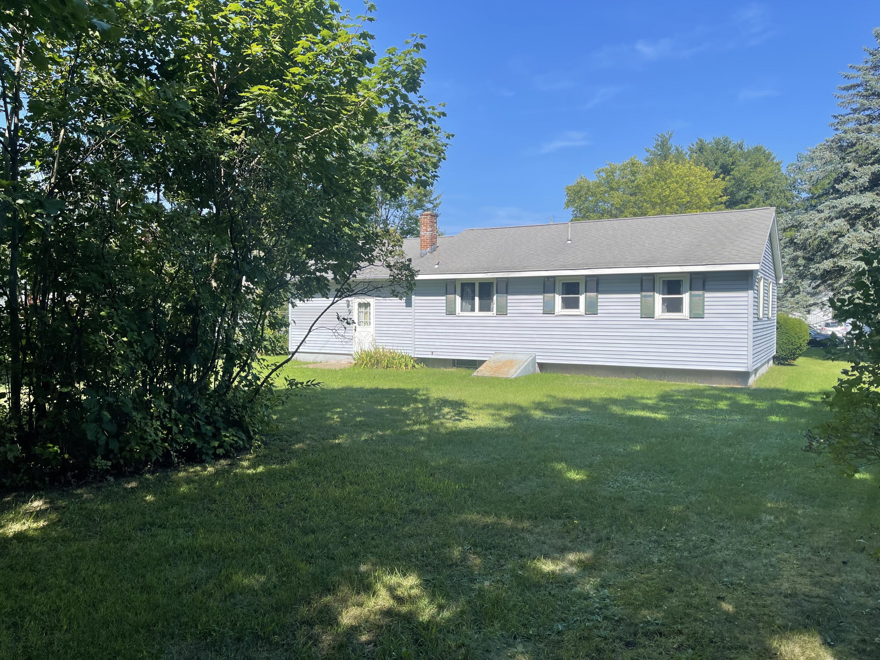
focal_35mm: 25
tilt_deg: -0.6
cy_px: 330
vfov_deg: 54.9
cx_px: 440
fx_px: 636
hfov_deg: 69.4
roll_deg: +0.9
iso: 32
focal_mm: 5.1
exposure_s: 1/2123
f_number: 1.6
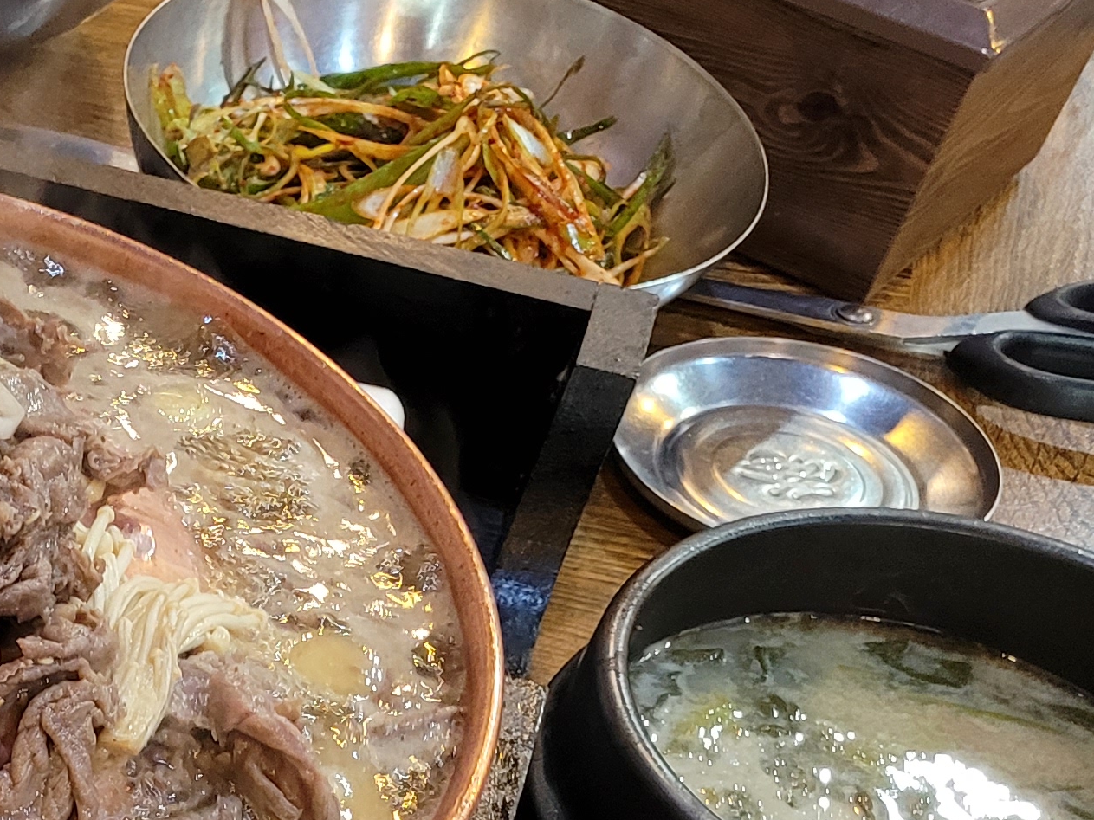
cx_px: -649
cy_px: 1023
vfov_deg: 16.9
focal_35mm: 83
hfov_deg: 19.7
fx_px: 2623
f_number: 1.8
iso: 320
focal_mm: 5.4
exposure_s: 1/39
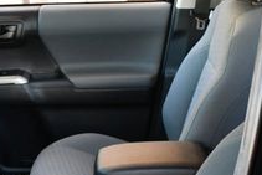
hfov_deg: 18.3
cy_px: 181
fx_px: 794
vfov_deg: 12.4
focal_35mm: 109
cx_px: 10
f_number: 3.5
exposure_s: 1/160
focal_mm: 18
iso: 800
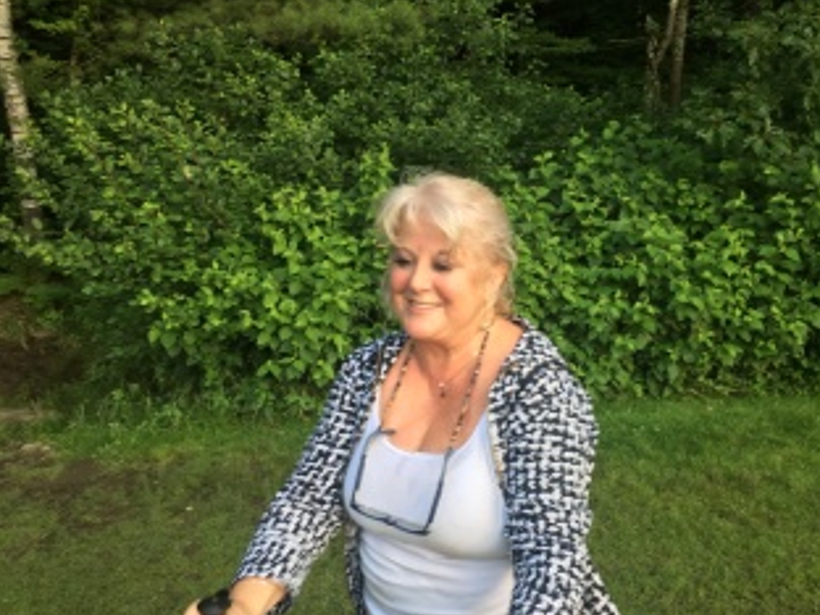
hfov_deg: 53.7
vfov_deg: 41.8
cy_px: 336
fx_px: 805
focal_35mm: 34
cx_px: 478
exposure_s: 1/60
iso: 32
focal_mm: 4.15
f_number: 2.2
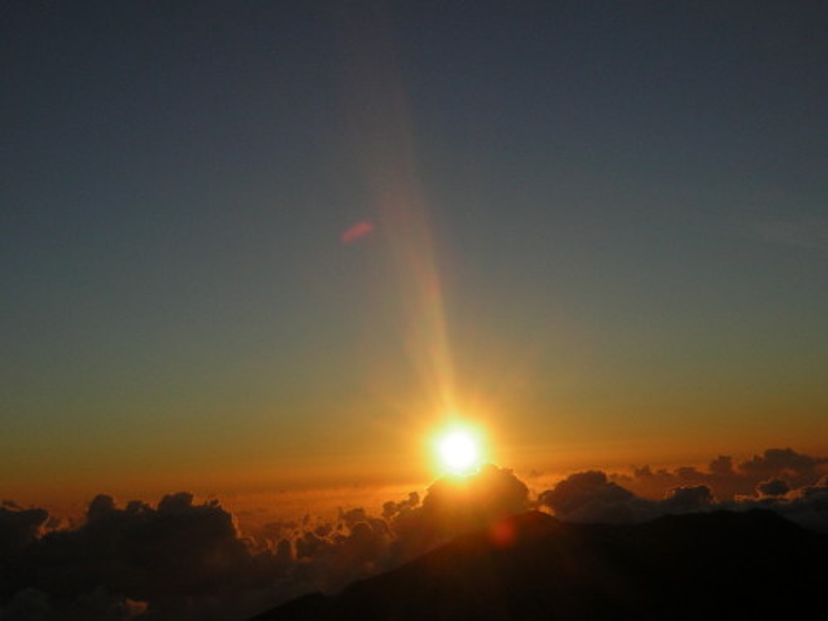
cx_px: 414
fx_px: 1292
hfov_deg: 35.5
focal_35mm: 54
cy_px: 310
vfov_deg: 27.0
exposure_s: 1/527
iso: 50
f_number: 6.4
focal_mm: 7.1
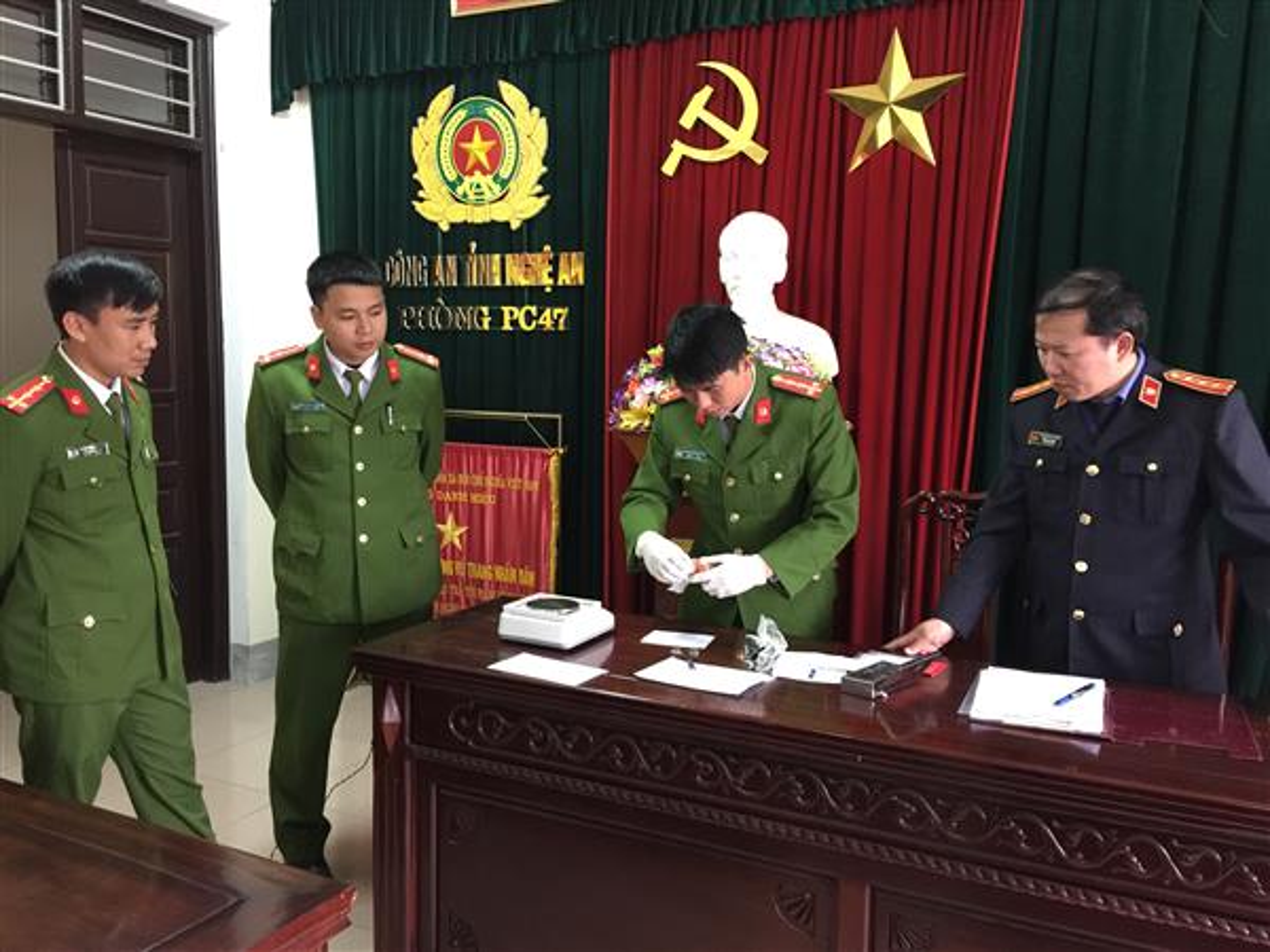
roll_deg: -0.9
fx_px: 1064
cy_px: 476
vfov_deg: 48.2
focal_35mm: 29
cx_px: 635
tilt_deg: -6.8
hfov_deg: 61.7
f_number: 2.2
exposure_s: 1/10
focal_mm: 4.15
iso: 125
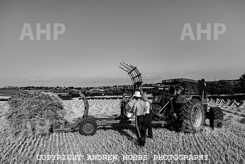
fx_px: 168
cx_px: 121
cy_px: 84
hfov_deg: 72.1
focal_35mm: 25
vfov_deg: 51.8
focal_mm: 24
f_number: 5.6
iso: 64
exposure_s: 1/1600
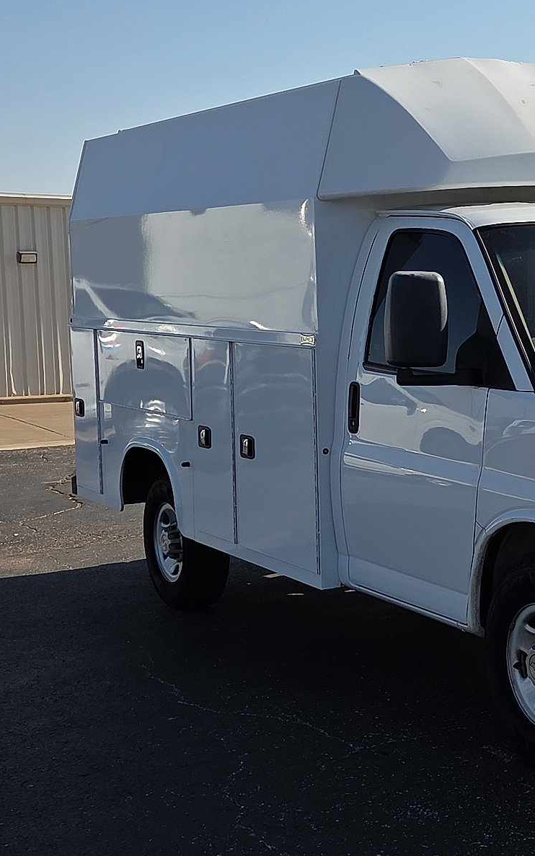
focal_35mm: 60
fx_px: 1400
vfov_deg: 34.0
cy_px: 425
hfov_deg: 20.9
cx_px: 541
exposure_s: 1/10000
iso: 76
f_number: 1.8
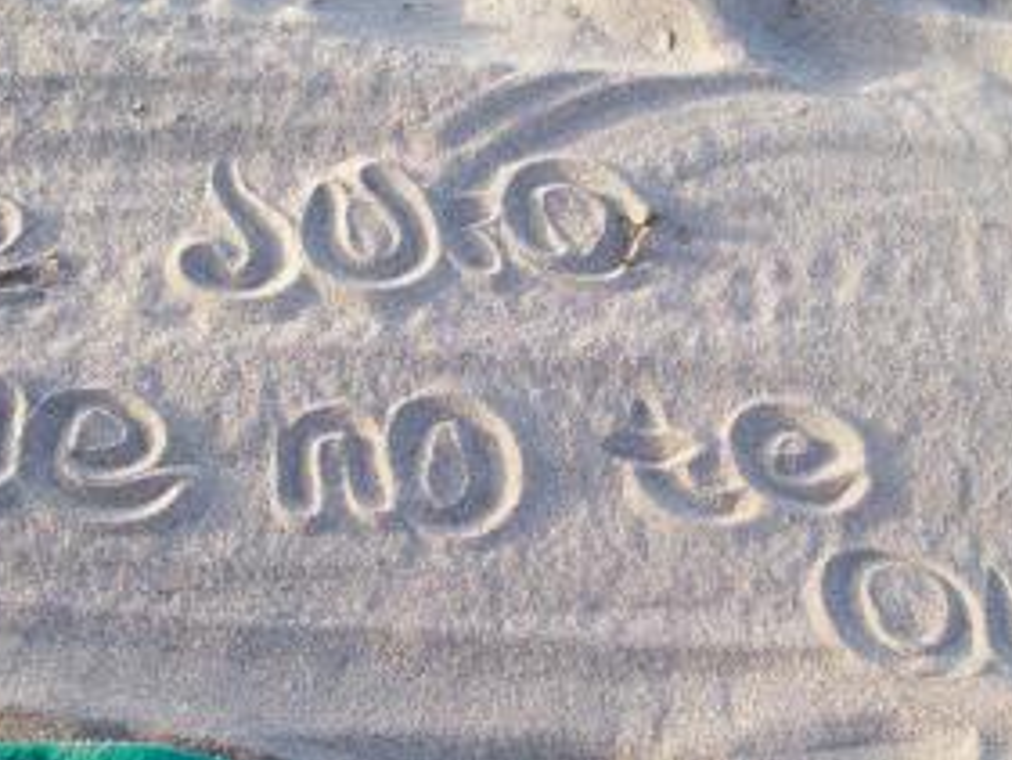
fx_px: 1872
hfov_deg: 30.2
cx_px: 555
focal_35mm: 64
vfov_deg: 22.9
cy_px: 286
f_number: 2.7
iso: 80
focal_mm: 6
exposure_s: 1/216
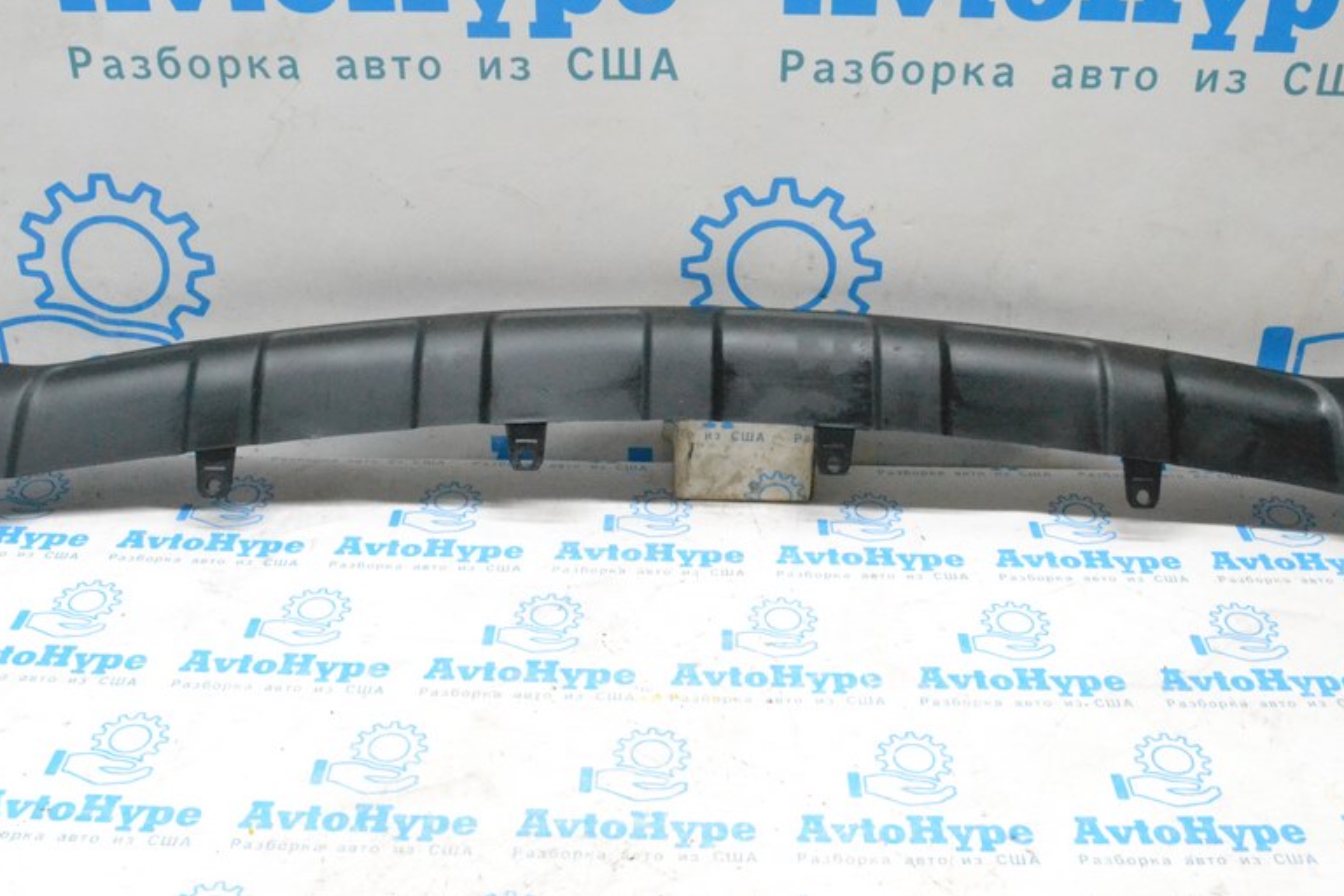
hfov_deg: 48.4
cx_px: 705
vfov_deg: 33.1
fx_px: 1493
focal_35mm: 40
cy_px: 300
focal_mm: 20
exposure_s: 1/125
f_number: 10
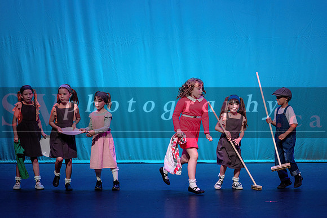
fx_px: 1631
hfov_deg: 11.4
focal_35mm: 180
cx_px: 171
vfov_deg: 7.7
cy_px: 96
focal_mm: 160
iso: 1250
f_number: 2.8
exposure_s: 1/500
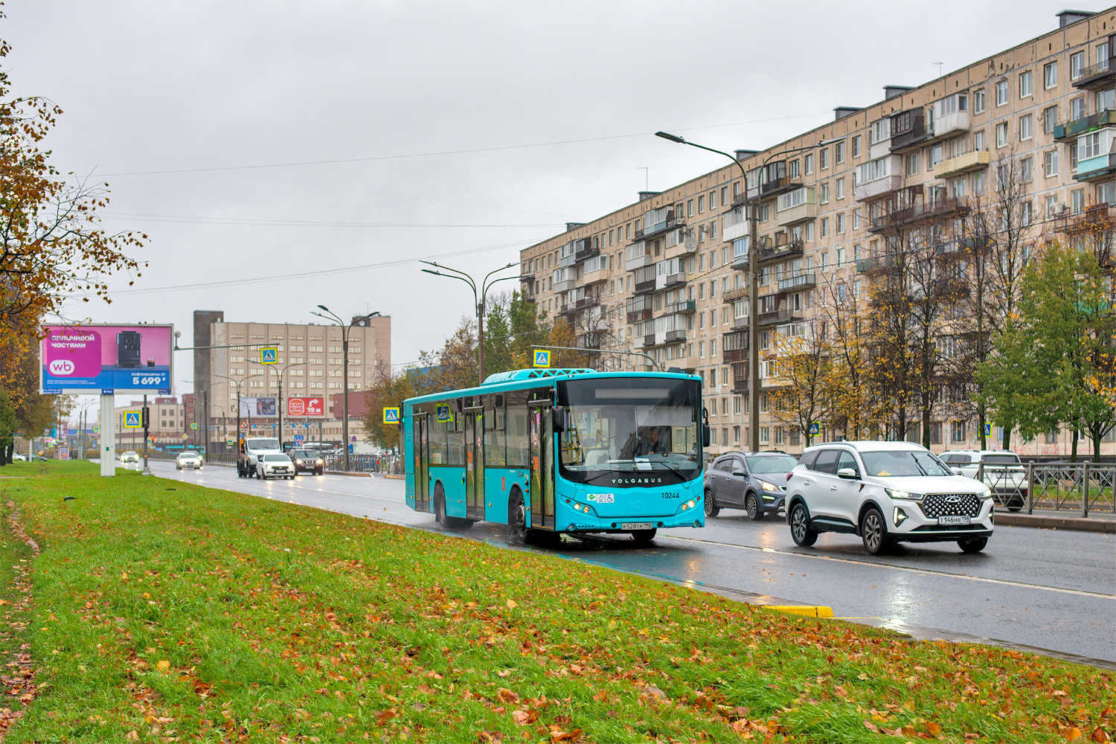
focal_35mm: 50
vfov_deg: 27.0
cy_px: 372
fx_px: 1550
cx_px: 558
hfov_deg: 39.6
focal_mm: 50
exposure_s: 1/400
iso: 400
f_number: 5
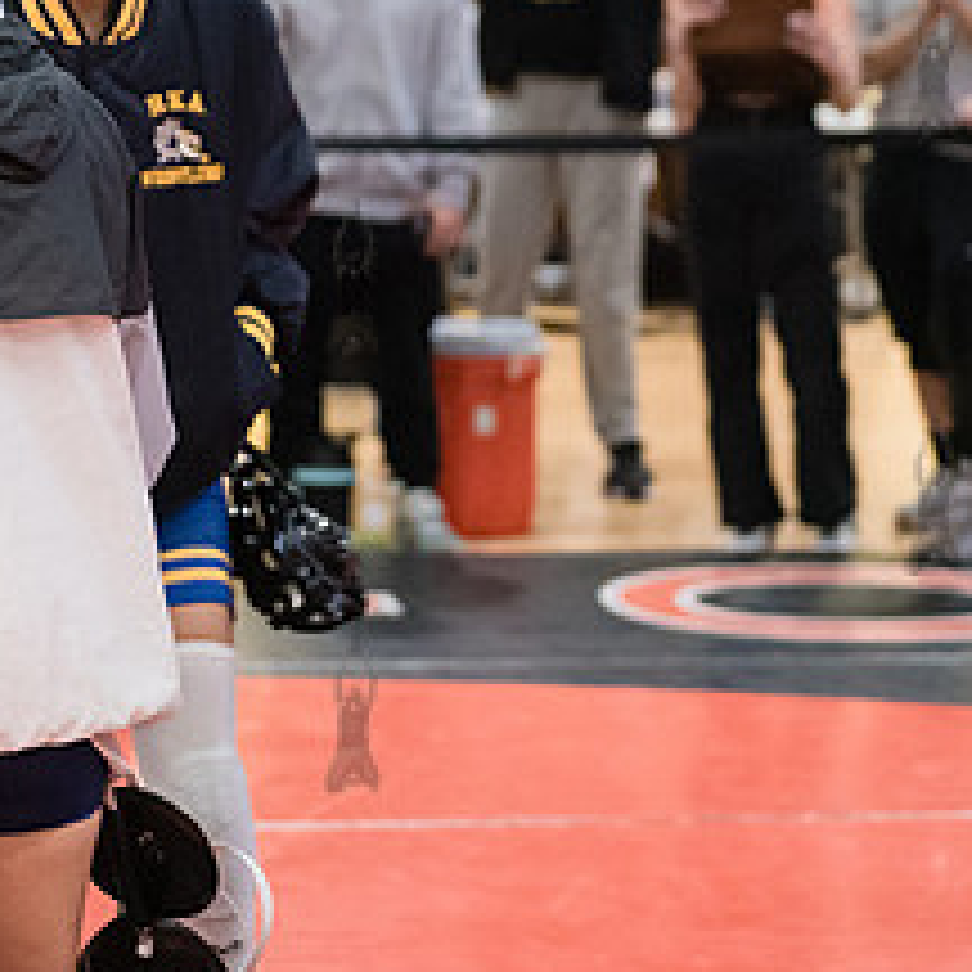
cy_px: 277
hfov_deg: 10.9
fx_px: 5083
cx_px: 351
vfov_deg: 10.9
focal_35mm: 160
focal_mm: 70
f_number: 3.2
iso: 8000
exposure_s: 1/320
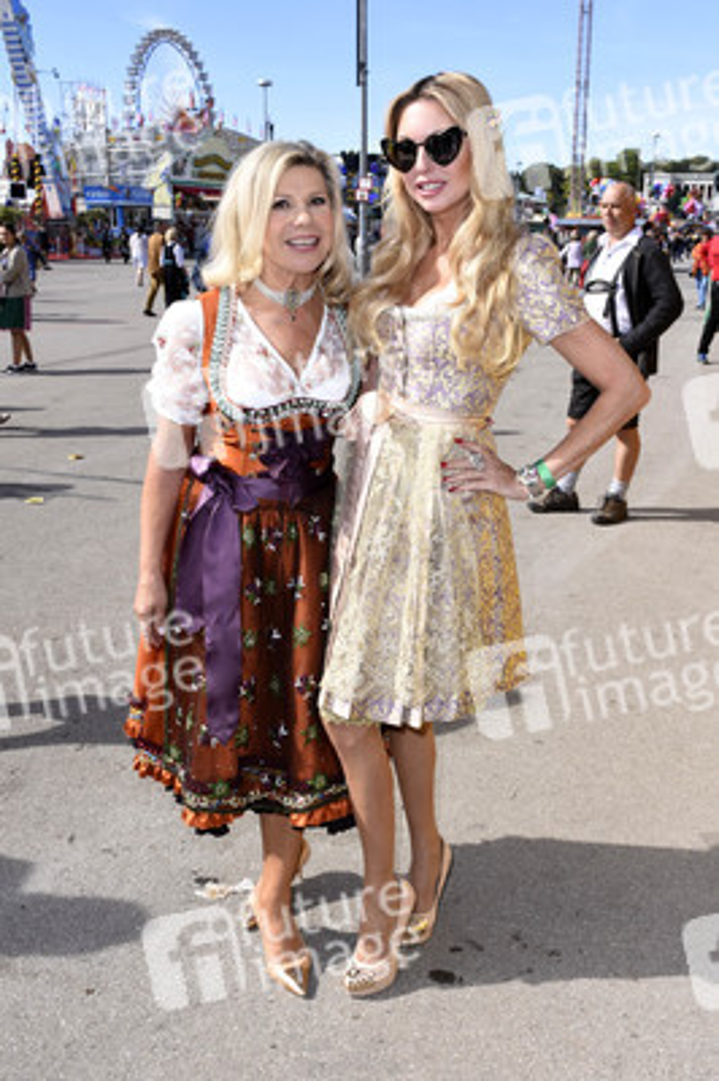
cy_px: 540
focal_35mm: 33
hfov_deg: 39.9
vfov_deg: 57.3
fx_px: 990
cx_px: 360
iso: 160
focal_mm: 22
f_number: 9
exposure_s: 1/160
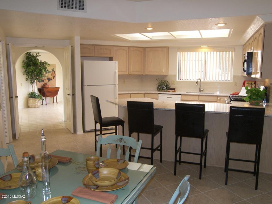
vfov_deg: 46.8
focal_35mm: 30
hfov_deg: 60.0
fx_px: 236
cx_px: 136
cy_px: 102
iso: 100
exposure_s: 1/30
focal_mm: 6.4
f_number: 3.2
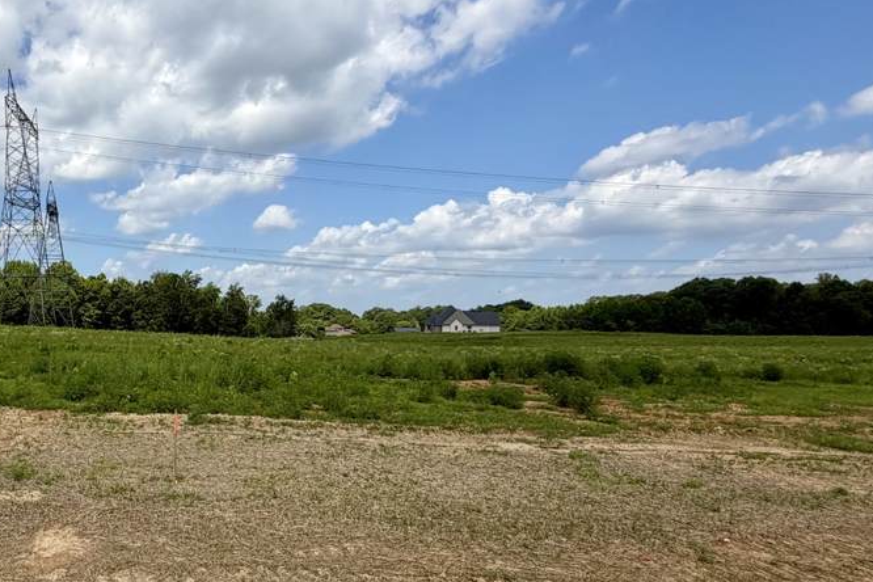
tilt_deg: +0.1
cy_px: 311
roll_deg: -0.3
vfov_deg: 46.4
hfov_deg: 58.3
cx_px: 127
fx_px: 679
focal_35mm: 28
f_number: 2.2
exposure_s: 1/1339
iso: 25
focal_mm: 2.22
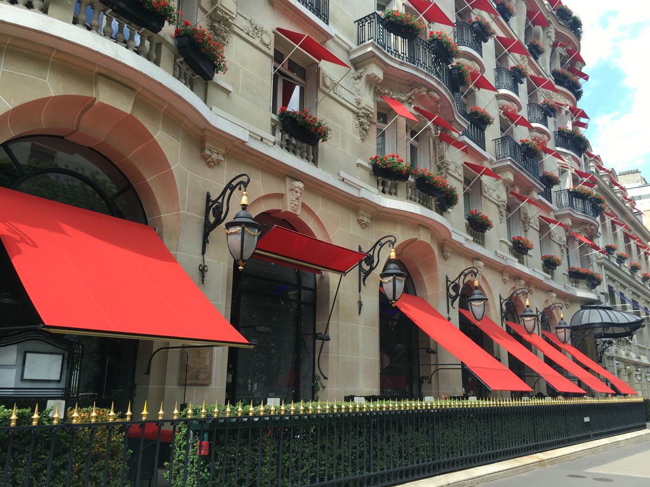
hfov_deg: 61.7
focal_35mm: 29
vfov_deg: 48.2
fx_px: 545
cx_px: 325
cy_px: 244
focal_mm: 4.15
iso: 25
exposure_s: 1/386
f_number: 2.2
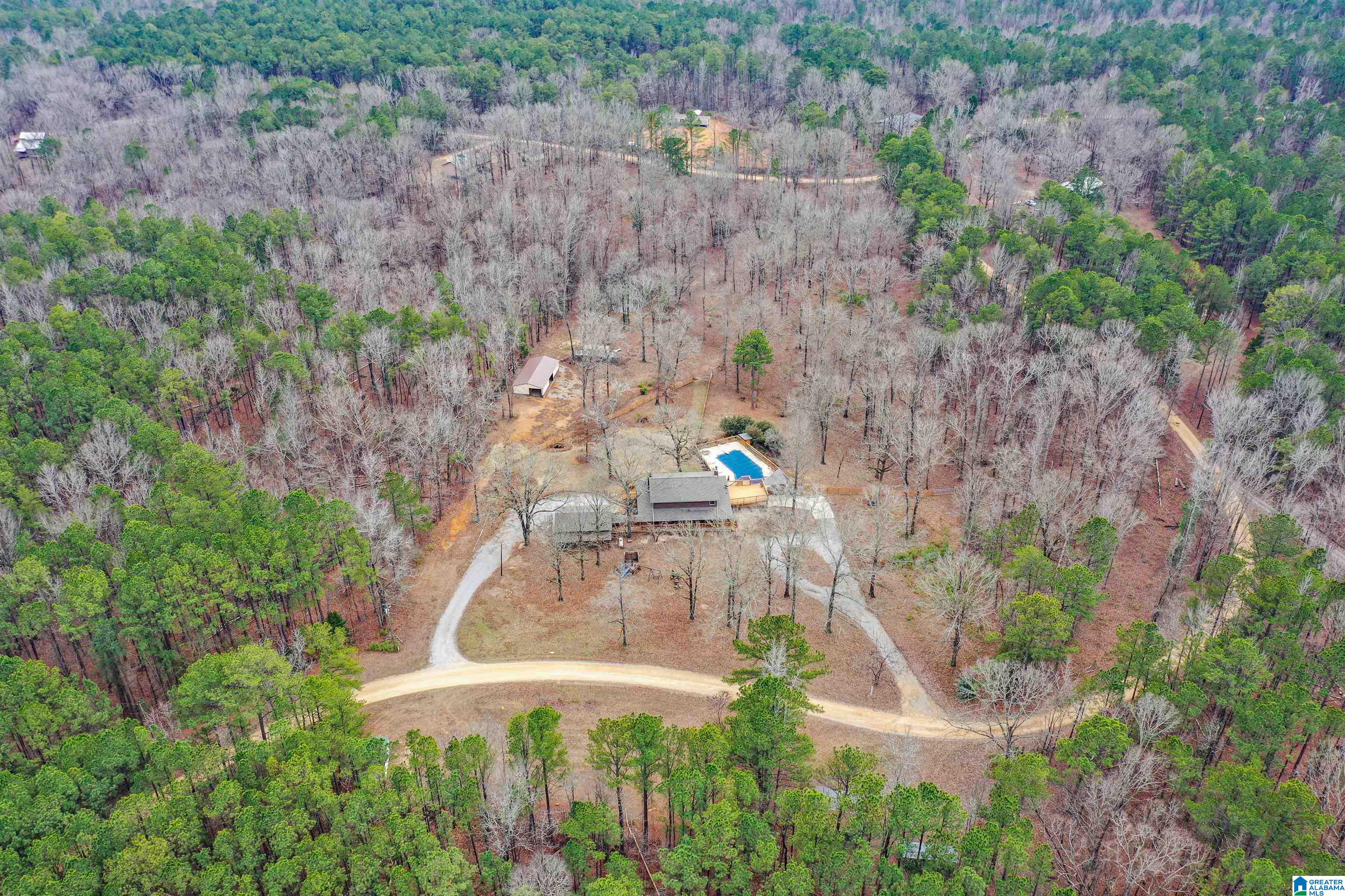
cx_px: 672
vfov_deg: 46.4
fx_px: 1046
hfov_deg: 65.5
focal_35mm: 28
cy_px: 448
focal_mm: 10.26
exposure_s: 1/80
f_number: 5.6
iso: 100
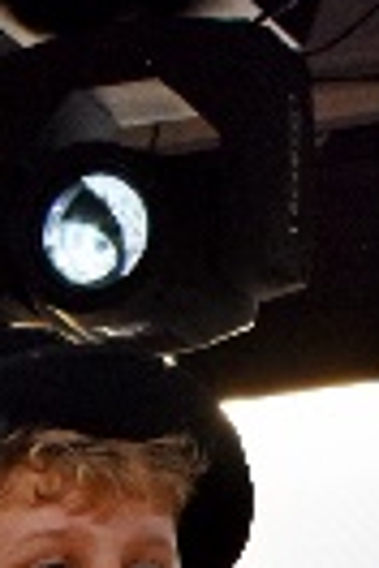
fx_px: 5463
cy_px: 1454
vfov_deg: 5.7
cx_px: 485
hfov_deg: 4.0
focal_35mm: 346
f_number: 8
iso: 250
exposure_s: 1/250
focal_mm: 38
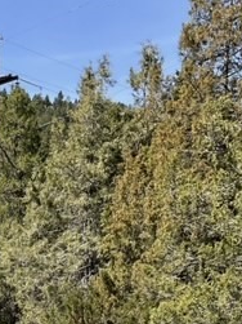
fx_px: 690
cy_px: 410
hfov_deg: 19.0
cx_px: -35
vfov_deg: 23.5
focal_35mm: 74
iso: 16
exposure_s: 1/1121
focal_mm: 3
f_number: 1.8
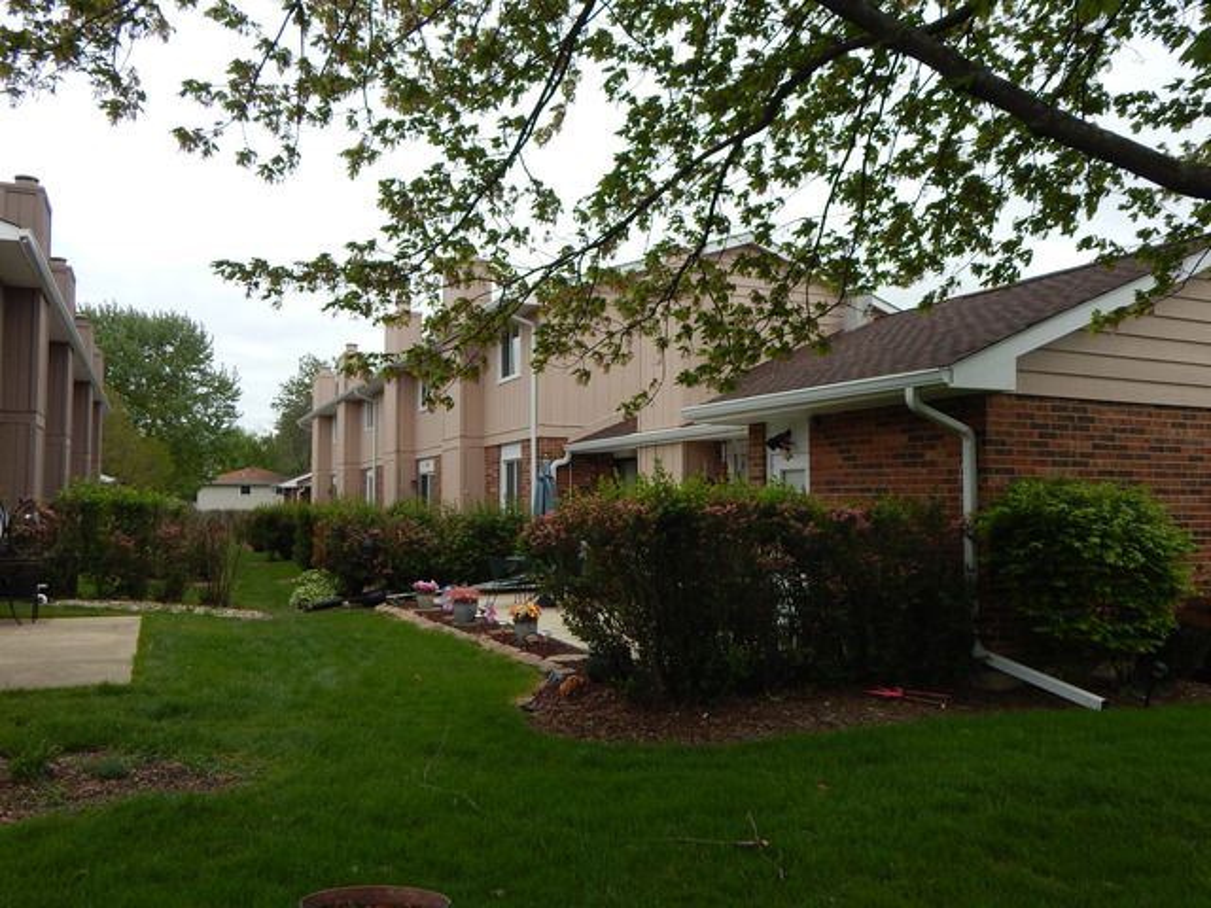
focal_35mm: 28
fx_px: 980
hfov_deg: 63.4
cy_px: 454
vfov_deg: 49.7
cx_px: 606
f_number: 3.2
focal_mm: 5.1
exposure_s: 1/500
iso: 125
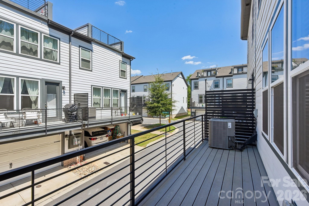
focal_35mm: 17
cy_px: 103
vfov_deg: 70.4
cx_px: 154
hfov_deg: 93.3
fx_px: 146
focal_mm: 17
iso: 200
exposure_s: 1/400
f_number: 11
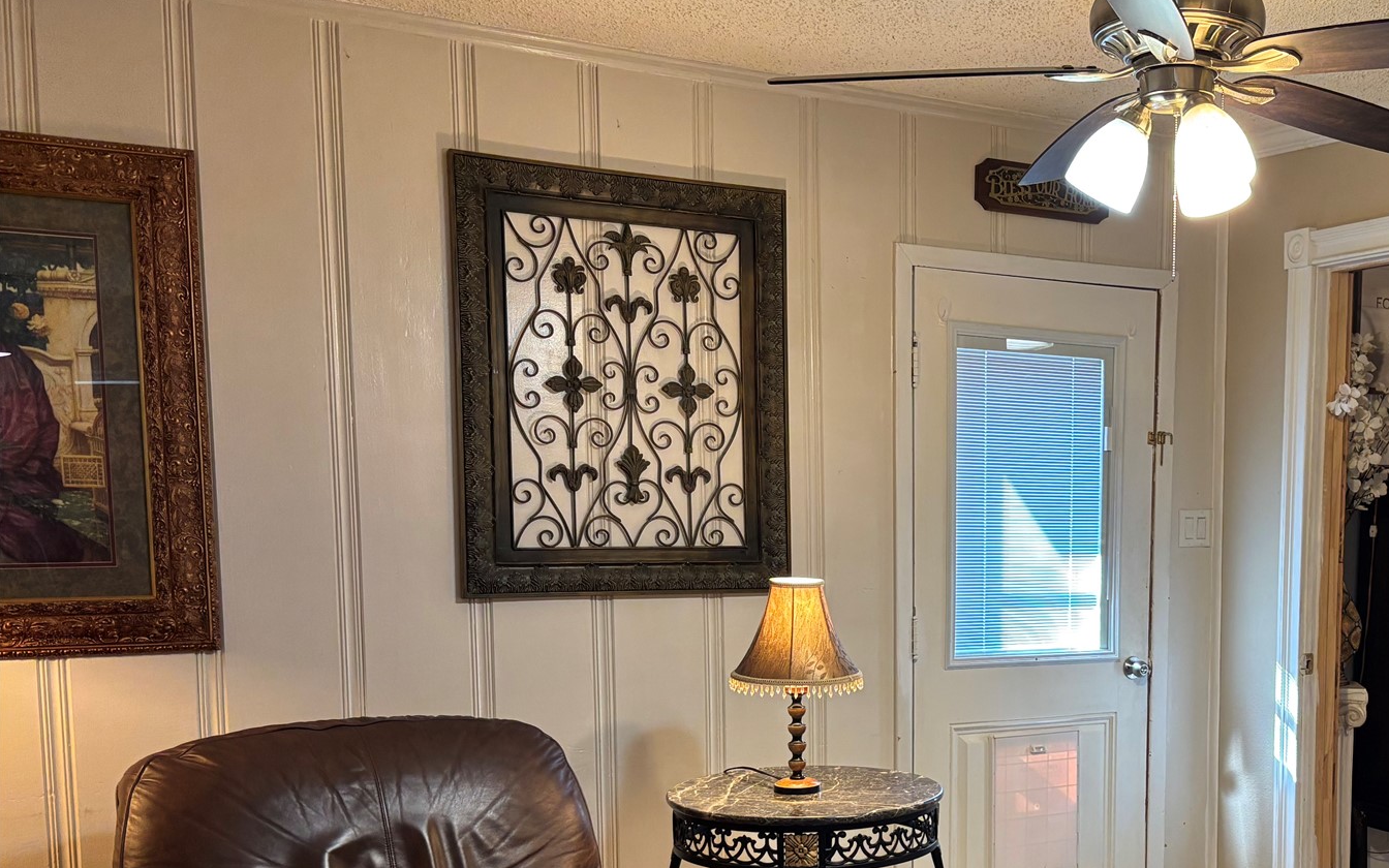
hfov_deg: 45.4
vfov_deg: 29.9
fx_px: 1590
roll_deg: -0.6
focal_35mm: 42
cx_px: 1056
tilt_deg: -5.6
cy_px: 672
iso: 200
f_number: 1.6
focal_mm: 5.96
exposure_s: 1/60
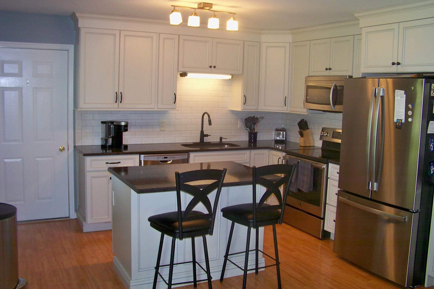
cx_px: 221
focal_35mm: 35
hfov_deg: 54.4
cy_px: 142
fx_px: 422
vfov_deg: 37.9
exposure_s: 1/30
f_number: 2.8
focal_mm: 5.85
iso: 200
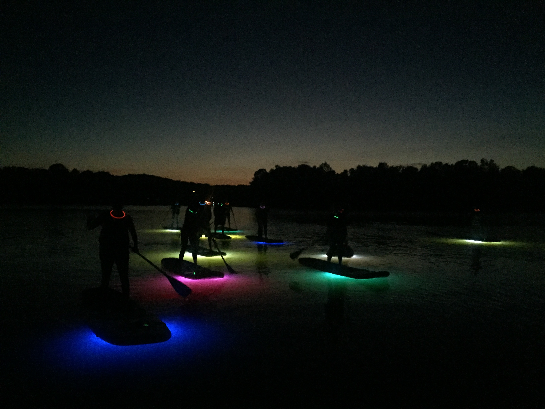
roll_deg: -0.9
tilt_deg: +0.8
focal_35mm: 29
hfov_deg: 61.7
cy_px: 204
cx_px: 272
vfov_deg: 48.2
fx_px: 457
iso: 2000
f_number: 2.2
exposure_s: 1/15
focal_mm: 4.15
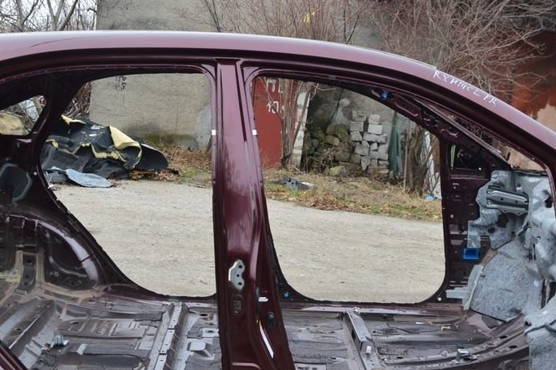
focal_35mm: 51
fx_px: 787
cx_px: 226
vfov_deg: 26.3
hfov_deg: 38.8
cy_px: 245
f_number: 9
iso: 400
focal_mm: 22
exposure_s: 1/125
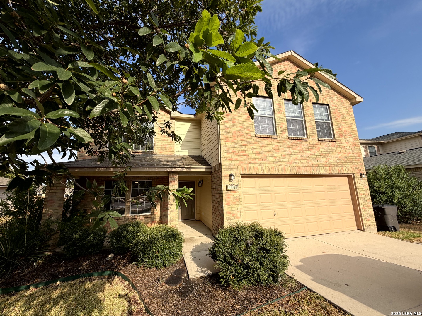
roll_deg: +1.5
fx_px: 171
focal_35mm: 14
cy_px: 158
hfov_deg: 102.1
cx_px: 211
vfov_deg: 85.7
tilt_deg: +11.1
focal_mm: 2.22
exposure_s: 1/770
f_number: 2.2
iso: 25
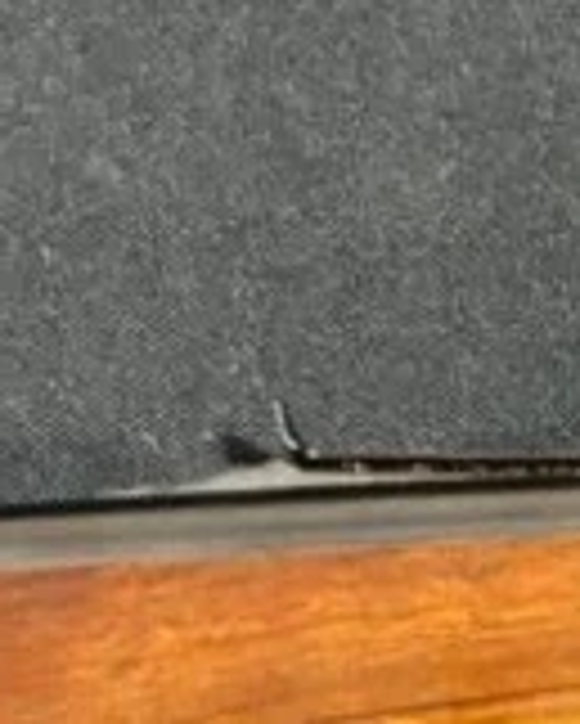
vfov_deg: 15.0
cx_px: 1003
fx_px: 2701
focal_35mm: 126
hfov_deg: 11.5
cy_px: 724
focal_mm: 5.96
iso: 640
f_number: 1.6
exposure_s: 1/40
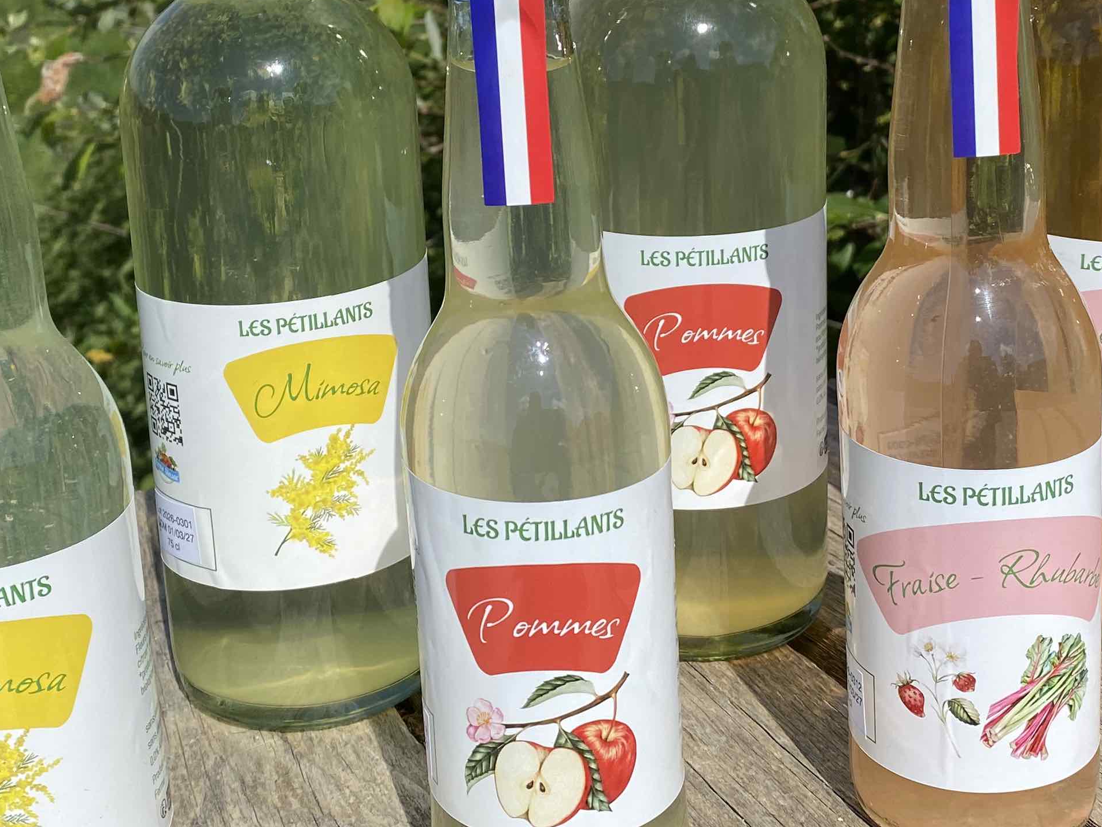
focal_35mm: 55
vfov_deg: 26.2
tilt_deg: -16.1
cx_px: 553
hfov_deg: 34.9
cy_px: 212
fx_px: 1751
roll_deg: -0.3
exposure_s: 1/4274
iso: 32
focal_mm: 4.25
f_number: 1.8
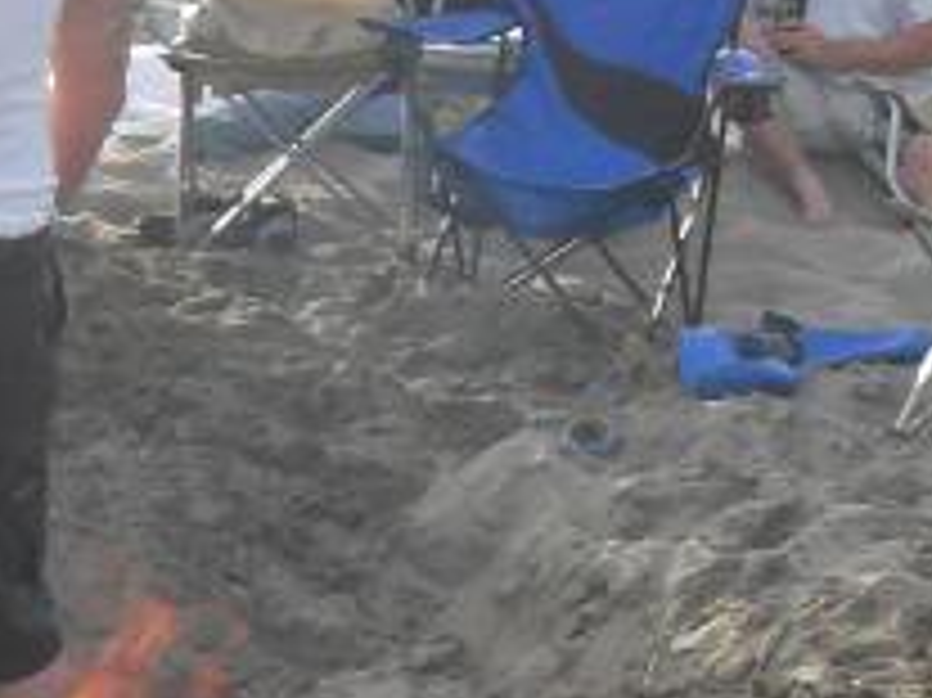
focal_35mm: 168
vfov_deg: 8.8
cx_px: 104
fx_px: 4521
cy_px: 311
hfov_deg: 11.7
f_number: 7
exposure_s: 1/60
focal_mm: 6.3
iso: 80
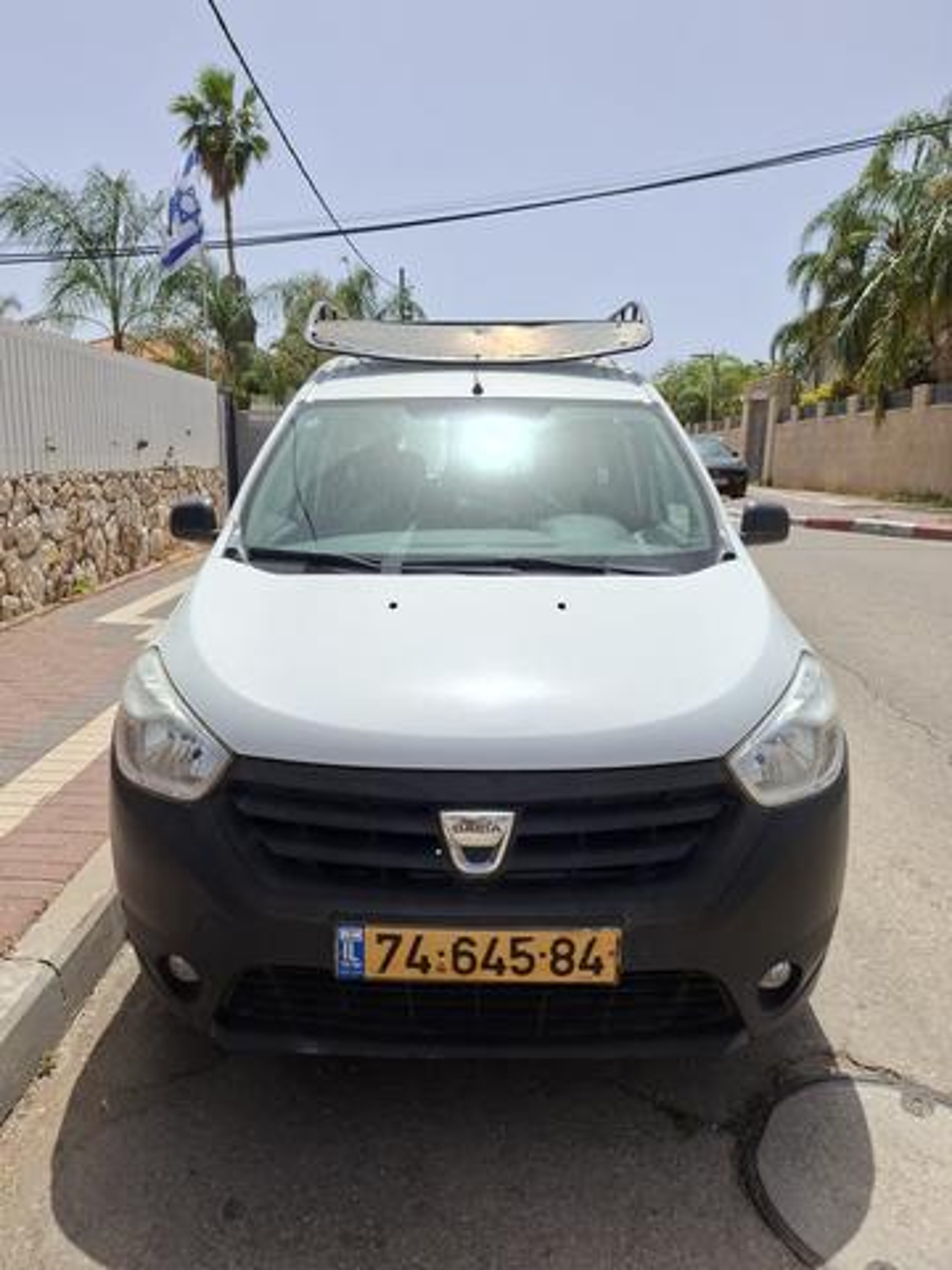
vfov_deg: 73.9
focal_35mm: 23
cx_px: 476
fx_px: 843
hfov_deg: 58.9
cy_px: 635
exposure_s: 1/3534
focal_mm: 5.54
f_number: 1.8
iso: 50
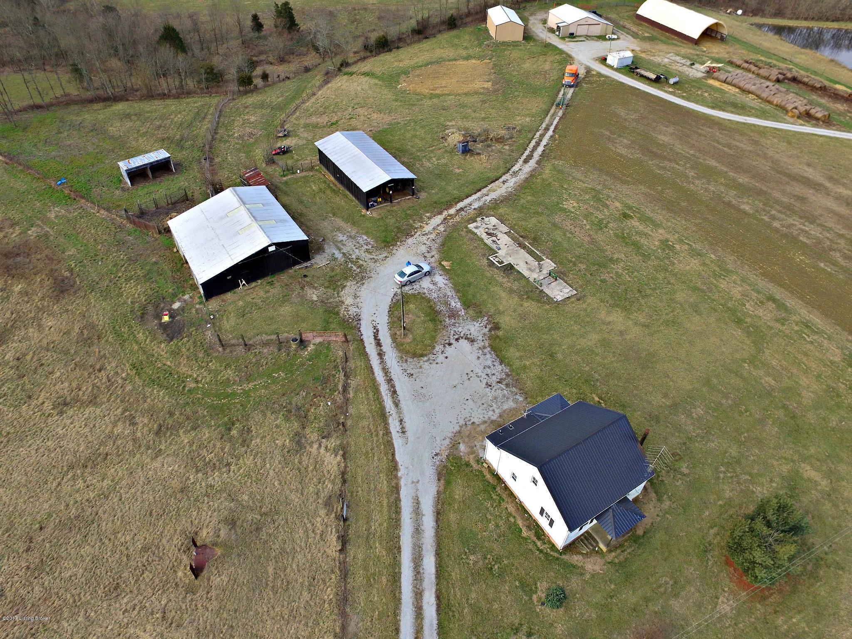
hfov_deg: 81.7
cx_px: 426
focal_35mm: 20
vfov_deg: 66.0
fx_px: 492
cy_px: 320
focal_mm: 3.61
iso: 100
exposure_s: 1/276
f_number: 2.8
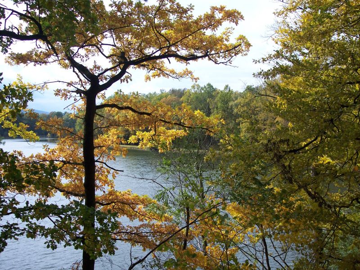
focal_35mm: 39
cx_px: 180
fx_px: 406
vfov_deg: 36.8
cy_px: 135
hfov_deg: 47.9
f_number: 3.4
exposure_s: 1/500
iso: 100
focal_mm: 8
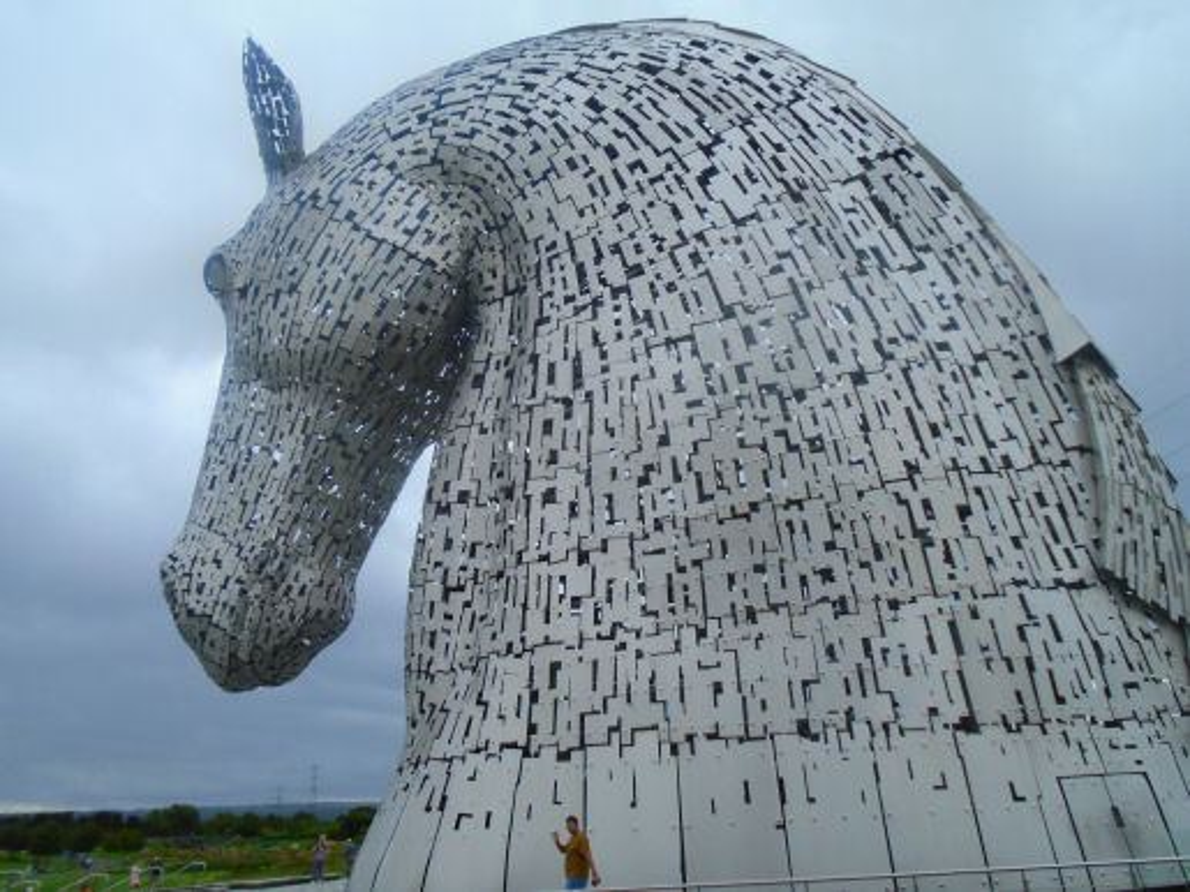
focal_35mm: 26
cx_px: 595
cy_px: 446
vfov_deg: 53.0
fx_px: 894
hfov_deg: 67.3
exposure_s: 1/200
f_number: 8
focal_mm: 4.6
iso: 100
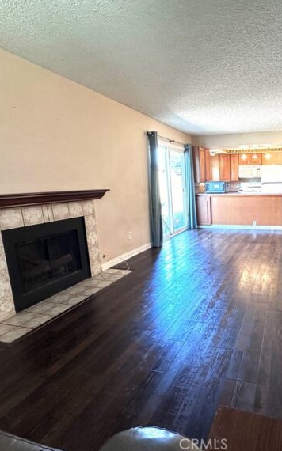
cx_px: 224
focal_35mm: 20
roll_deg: +0.8
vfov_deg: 85.1
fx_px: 246
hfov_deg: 55.6
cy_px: 225
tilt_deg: -9.9
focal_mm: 2.22
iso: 250
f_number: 2.2
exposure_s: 1/60
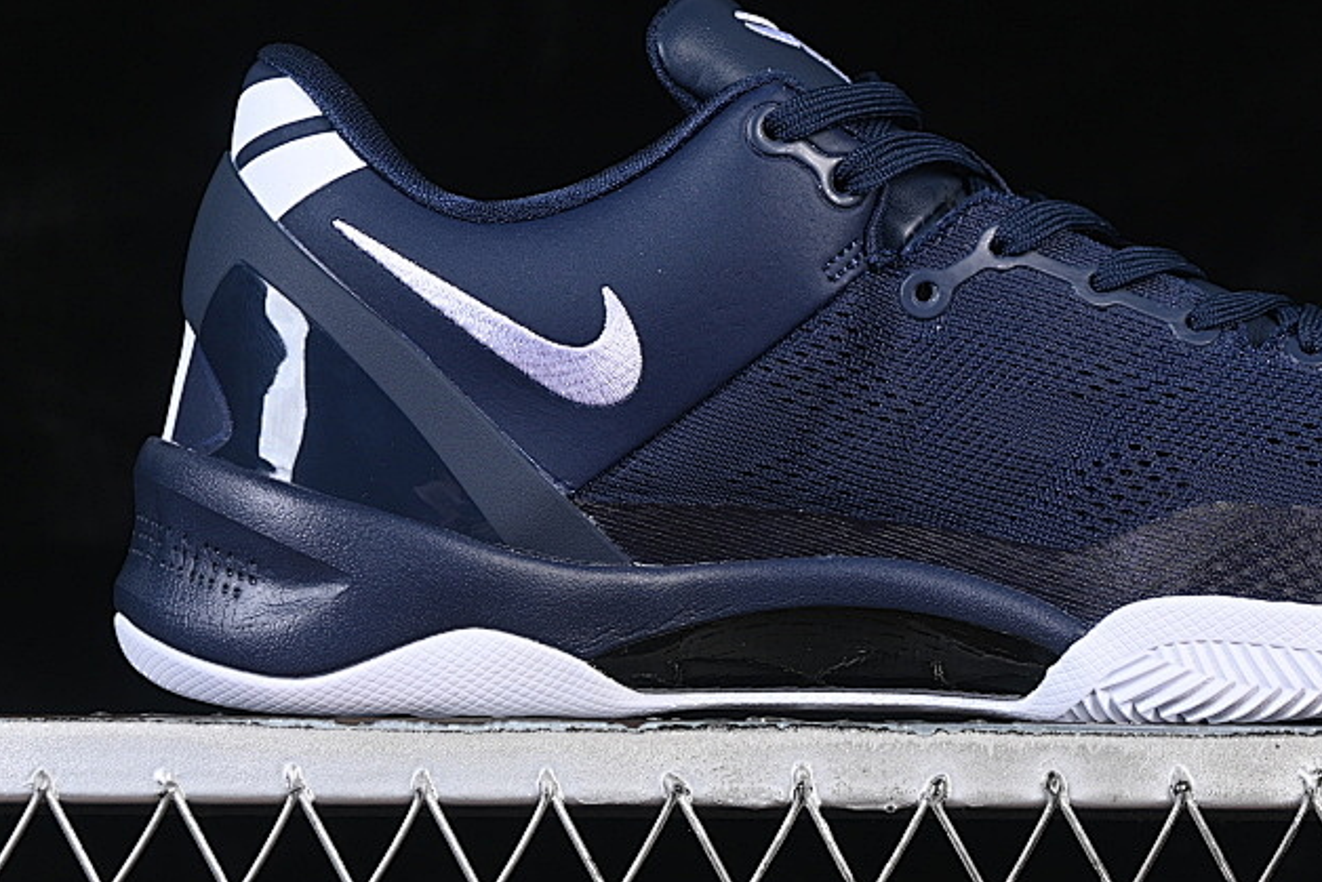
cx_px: 922
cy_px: 250
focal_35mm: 129
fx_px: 4738
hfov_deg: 15.8
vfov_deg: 10.6
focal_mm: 50
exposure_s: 1/60
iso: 160
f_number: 6.3
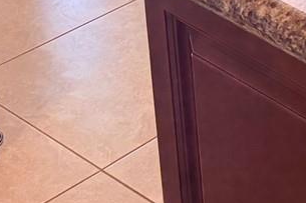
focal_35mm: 131
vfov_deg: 9.1
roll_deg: +0.8
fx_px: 1113
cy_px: -321
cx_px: 556
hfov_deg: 13.9
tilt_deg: -13.2
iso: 250
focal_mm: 6.76
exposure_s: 1/120
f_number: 1.78
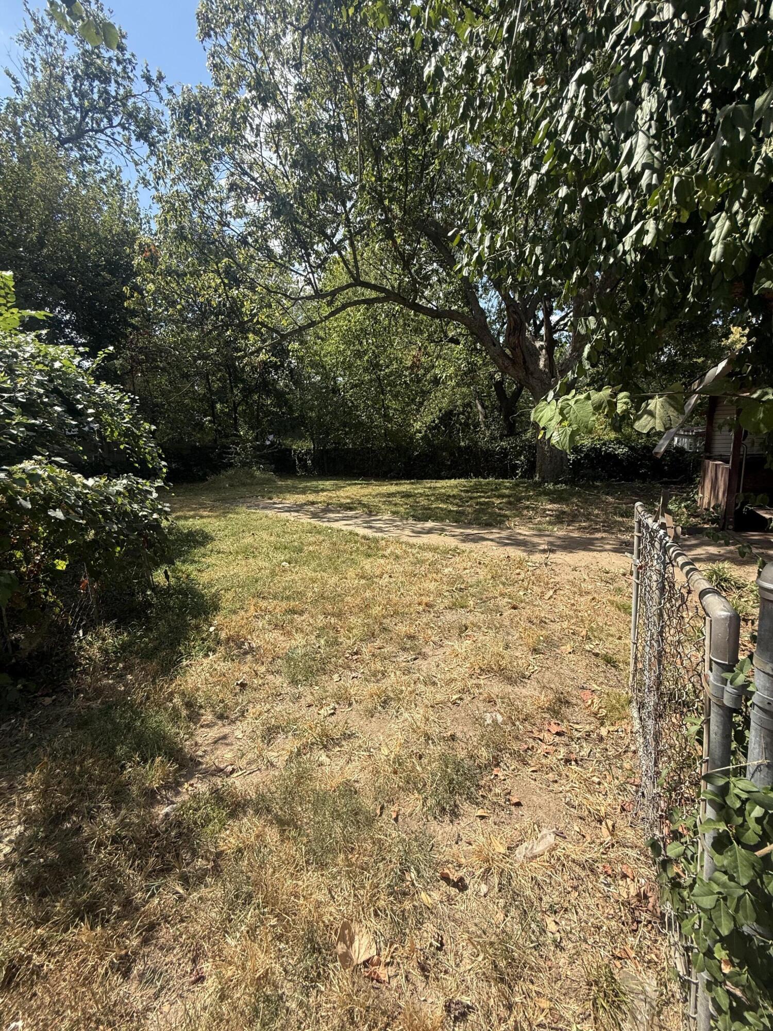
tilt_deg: -8.4
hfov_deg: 85.7
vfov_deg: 102.1
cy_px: 516
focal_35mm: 14
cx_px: 386
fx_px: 417
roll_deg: +3.4
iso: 50
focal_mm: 2.22
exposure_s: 1/985
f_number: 2.2
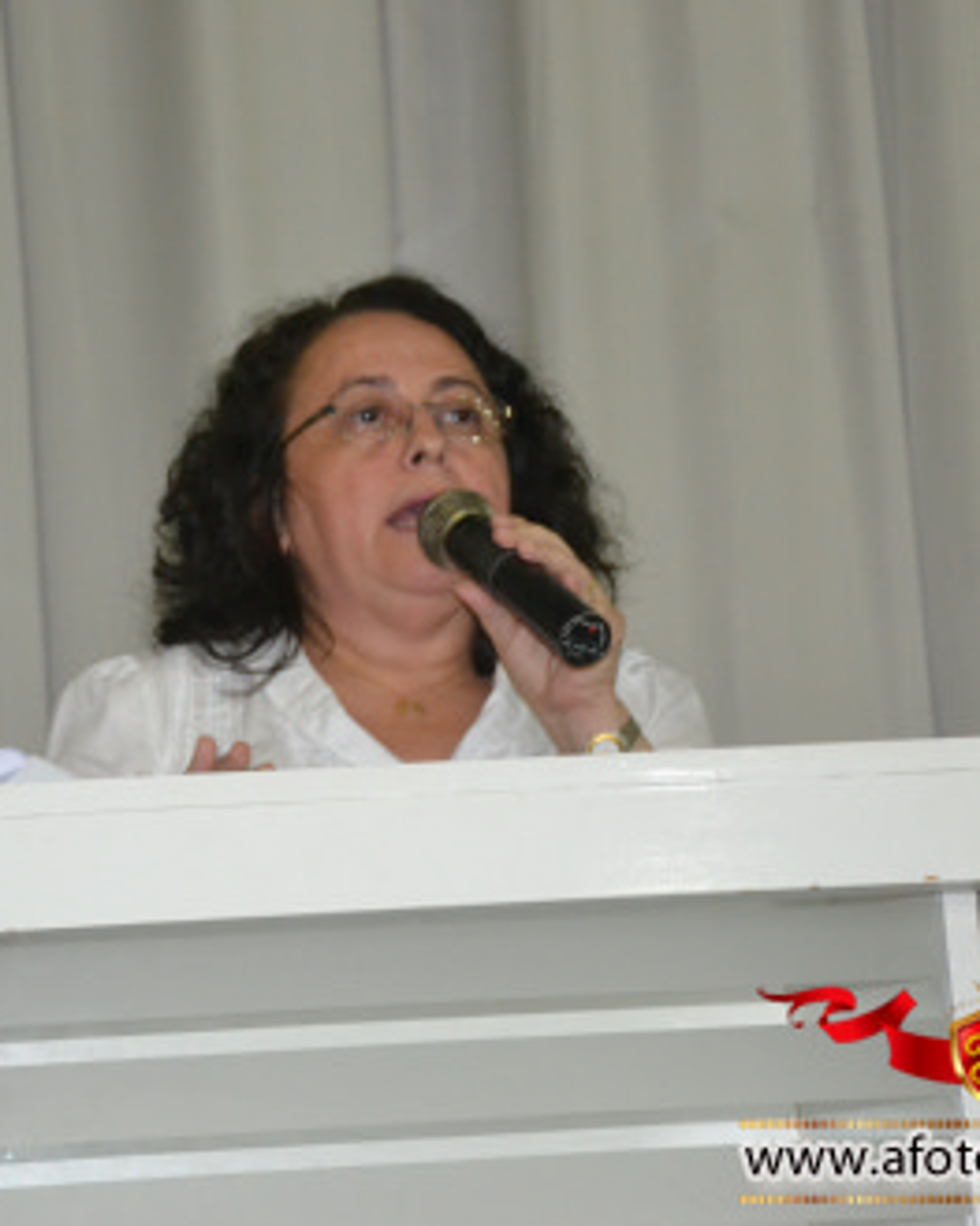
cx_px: 339
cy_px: 617
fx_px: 5114
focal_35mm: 141
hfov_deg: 10.9
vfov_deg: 13.7
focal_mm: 66
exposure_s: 1/60
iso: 3200
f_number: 5.3
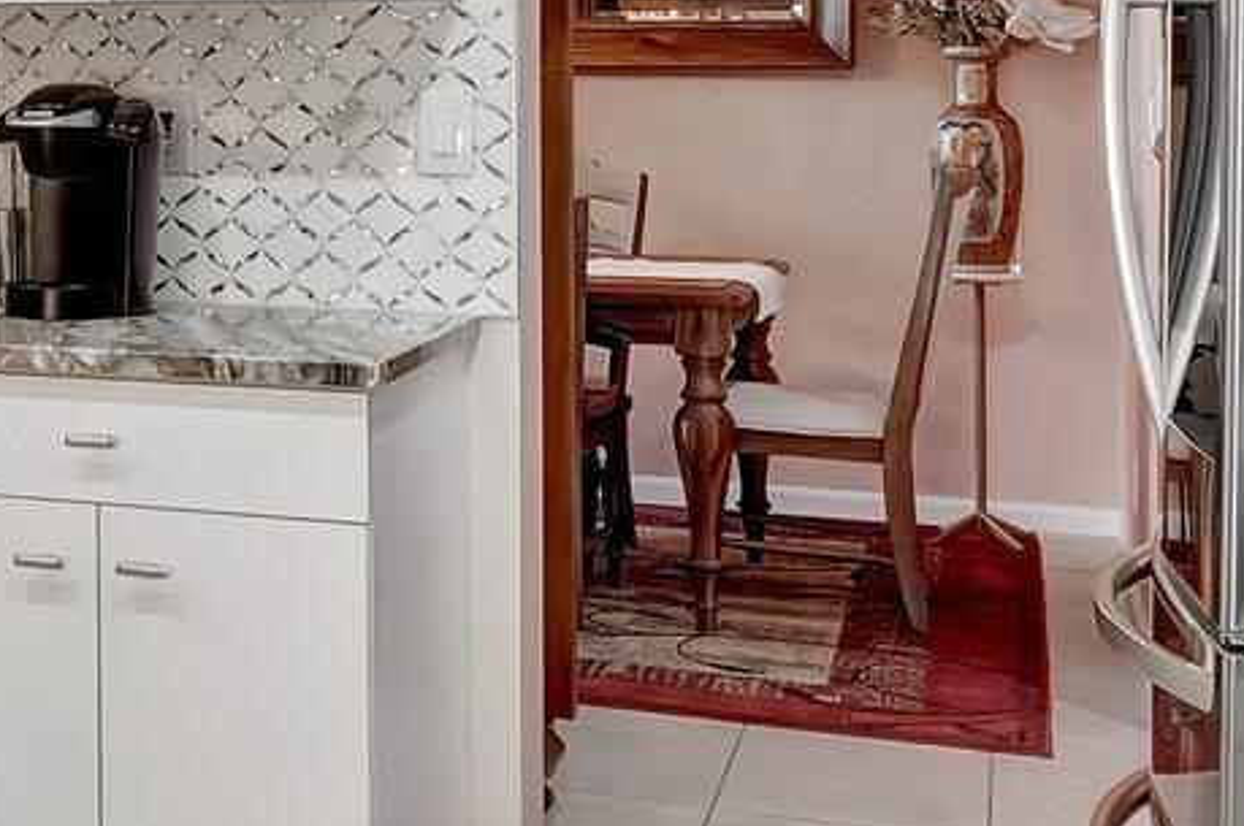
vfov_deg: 19.9
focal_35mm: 67
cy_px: 87
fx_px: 2313
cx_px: -276
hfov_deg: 26.5
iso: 1000
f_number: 8
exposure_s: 1/13
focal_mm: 10
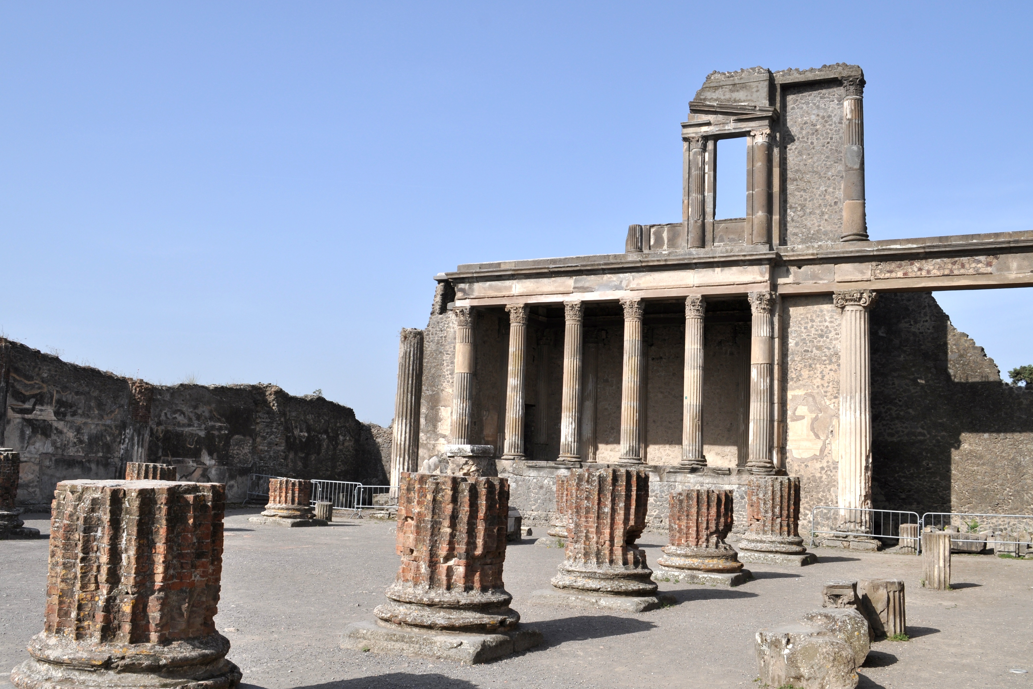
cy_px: 340
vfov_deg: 35.9
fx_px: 1062
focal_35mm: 37
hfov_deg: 51.9
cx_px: 515
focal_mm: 24
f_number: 10
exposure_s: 1/400
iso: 200
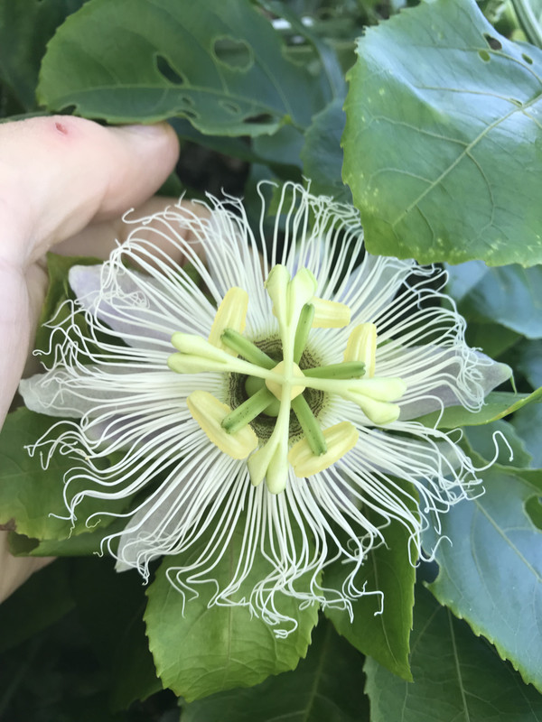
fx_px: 585
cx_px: 271
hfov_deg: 49.7
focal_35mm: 28
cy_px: 361
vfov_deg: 63.4
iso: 20
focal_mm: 3.99
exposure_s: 1/138
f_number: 1.8
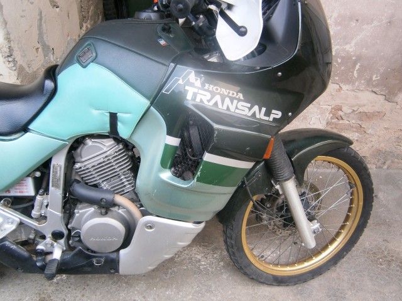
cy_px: 150
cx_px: 201
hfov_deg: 67.3
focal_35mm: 26
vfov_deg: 53.1
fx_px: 302
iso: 80
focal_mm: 4.7
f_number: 2.8
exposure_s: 1/80
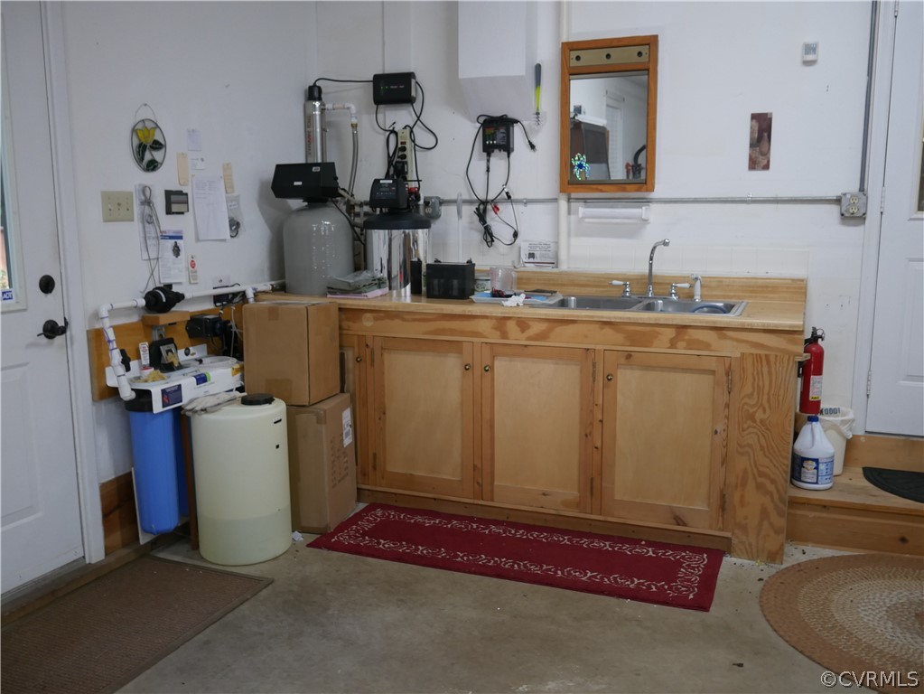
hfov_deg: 56.8
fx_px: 854
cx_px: 462
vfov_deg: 44.2
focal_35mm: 32
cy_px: 347
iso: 800
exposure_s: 1/60
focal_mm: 16
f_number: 3.6
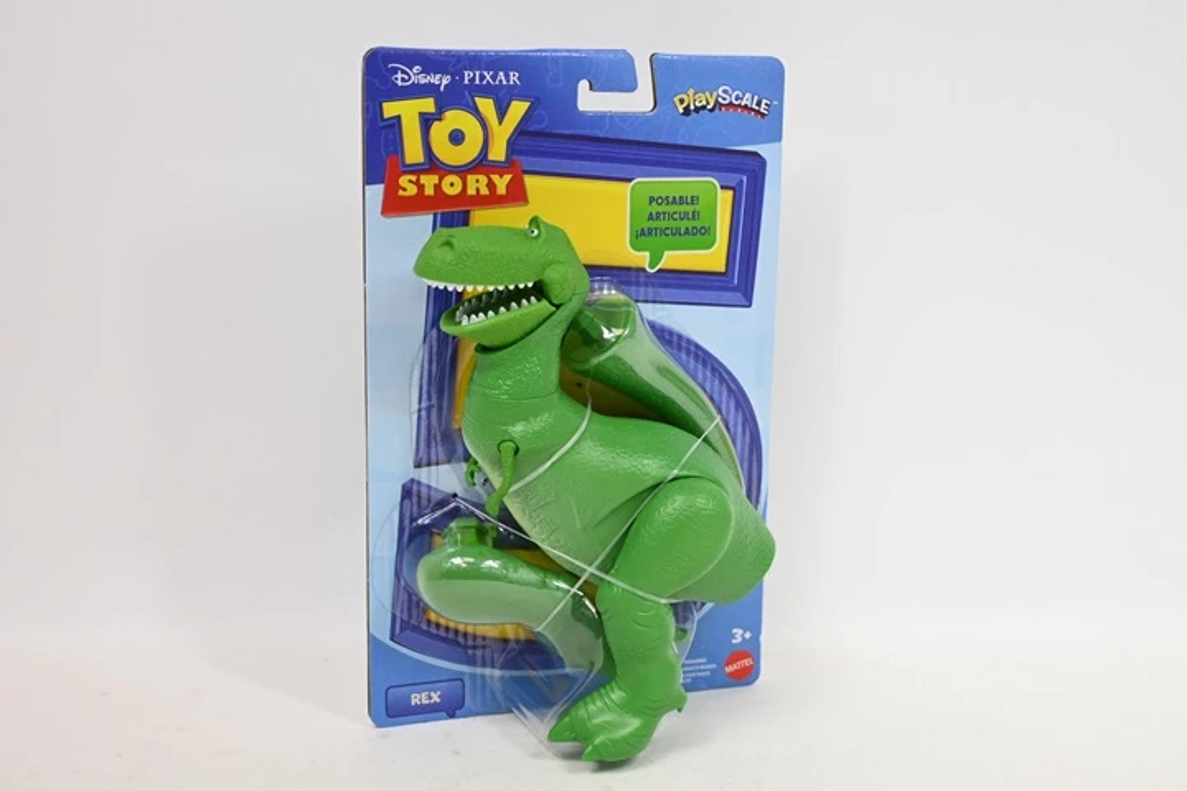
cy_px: 396
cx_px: 594
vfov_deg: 30.8
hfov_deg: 45.0
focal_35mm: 44
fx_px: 1434
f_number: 4.8
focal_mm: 29
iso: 400
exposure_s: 1/160
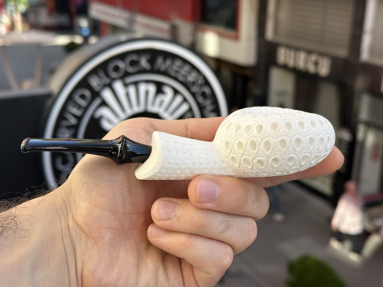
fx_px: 531
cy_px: 144
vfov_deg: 30.3
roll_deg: -1.1
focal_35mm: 48
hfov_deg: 39.7
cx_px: 192
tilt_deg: -18.7
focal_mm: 6.86
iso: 64
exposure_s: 1/1050
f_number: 1.78
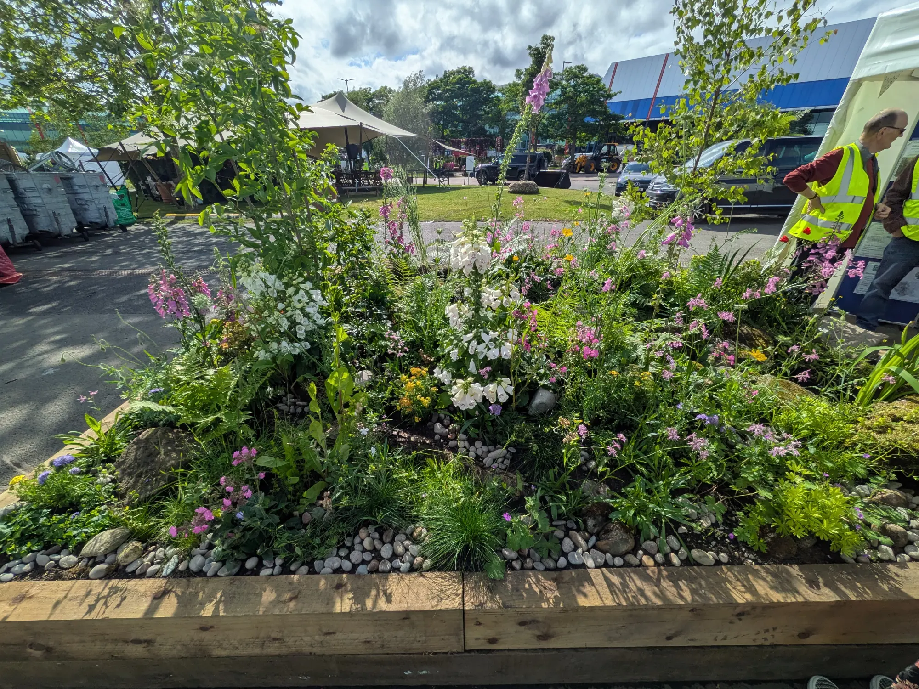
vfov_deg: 85.7
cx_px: 460
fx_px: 372
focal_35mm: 14
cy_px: 344
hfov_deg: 102.1
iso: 49
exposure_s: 1/4184
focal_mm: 1.83
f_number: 2.2
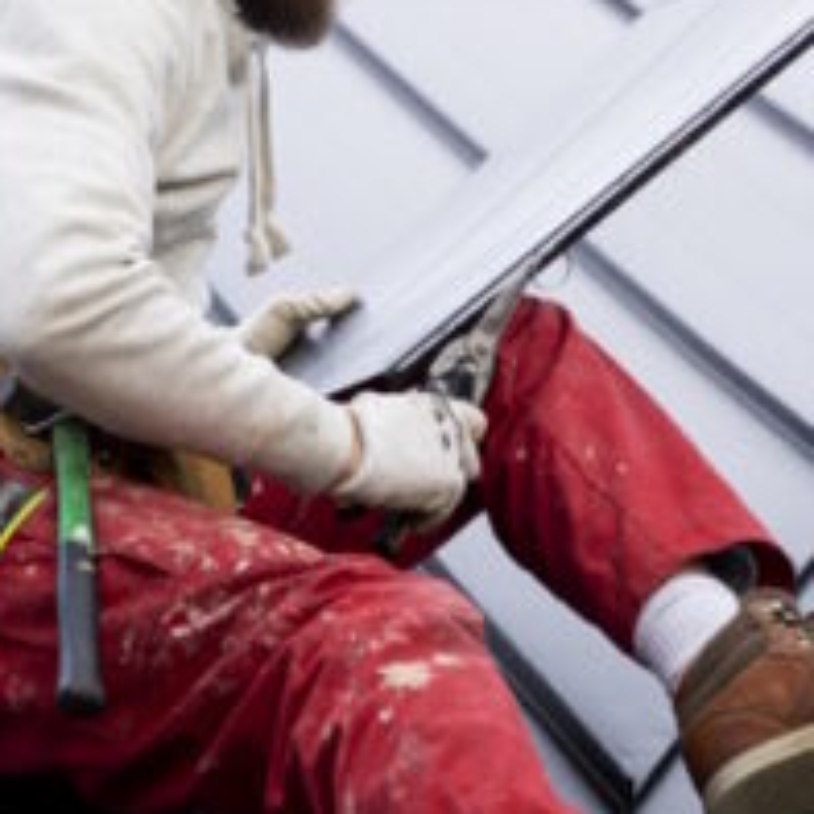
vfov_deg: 10.0
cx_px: 700
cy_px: 128
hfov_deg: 10.0
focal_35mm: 174
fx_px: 4629
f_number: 3.5
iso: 200
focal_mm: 75
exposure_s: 1/200
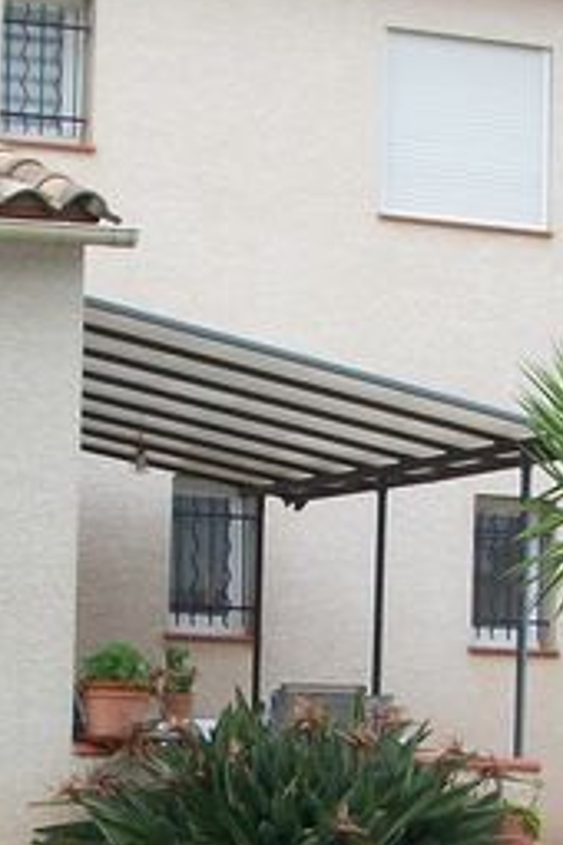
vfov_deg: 14.2
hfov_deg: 9.6
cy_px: 822
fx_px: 3354
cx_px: 321
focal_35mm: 143
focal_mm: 6.3
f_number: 3.1
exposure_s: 1/160
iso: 80
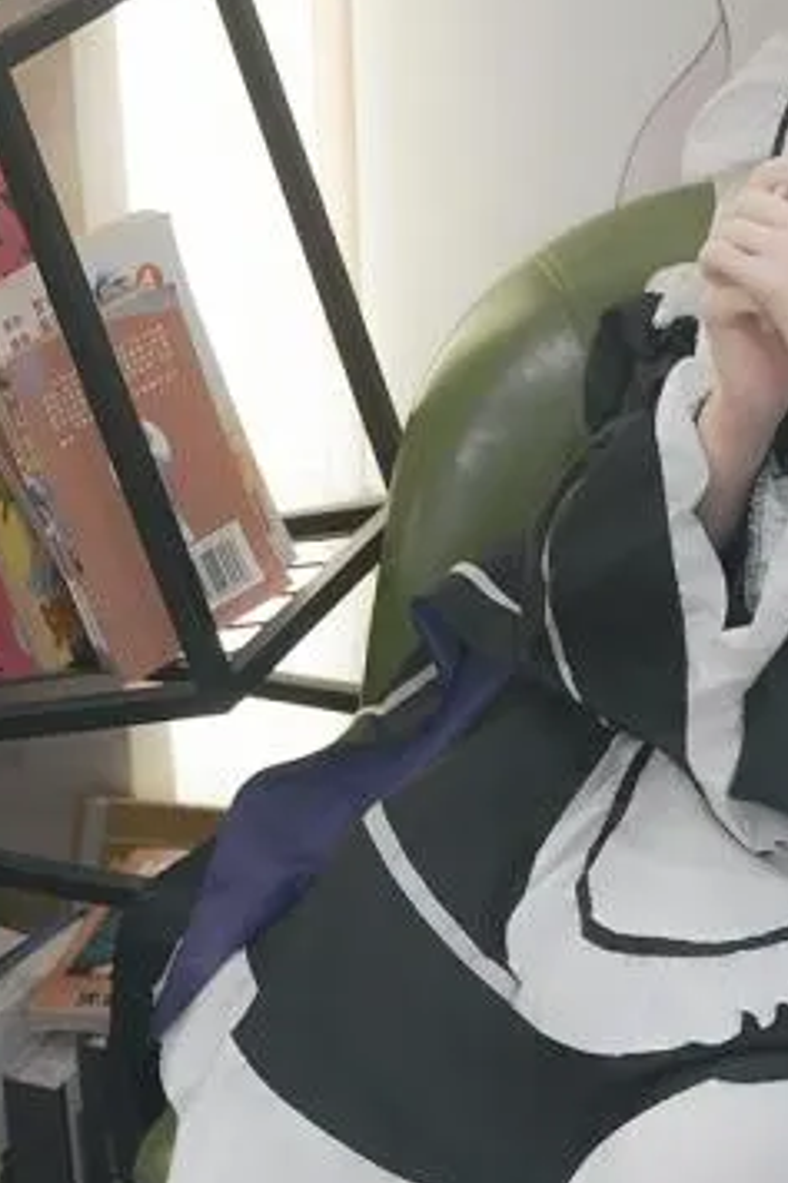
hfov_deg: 16.4
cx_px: 815
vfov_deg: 24.6
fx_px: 2662
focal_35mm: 81
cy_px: 960
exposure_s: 1/100
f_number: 2.8
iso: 320
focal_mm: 32
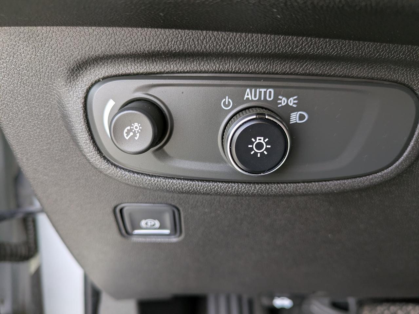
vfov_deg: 54.9
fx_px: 303
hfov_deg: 69.4
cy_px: 157
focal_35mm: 25
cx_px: 210
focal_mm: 5.43
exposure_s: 1/100
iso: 77
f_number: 1.89
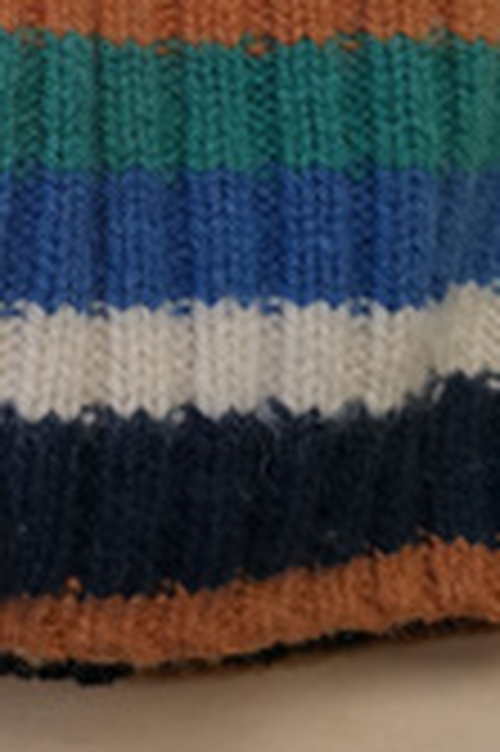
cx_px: -142
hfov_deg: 15.5
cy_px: -144
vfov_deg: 22.4
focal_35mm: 84
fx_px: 1754
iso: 200
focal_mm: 5.58
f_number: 1.8
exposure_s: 1/100
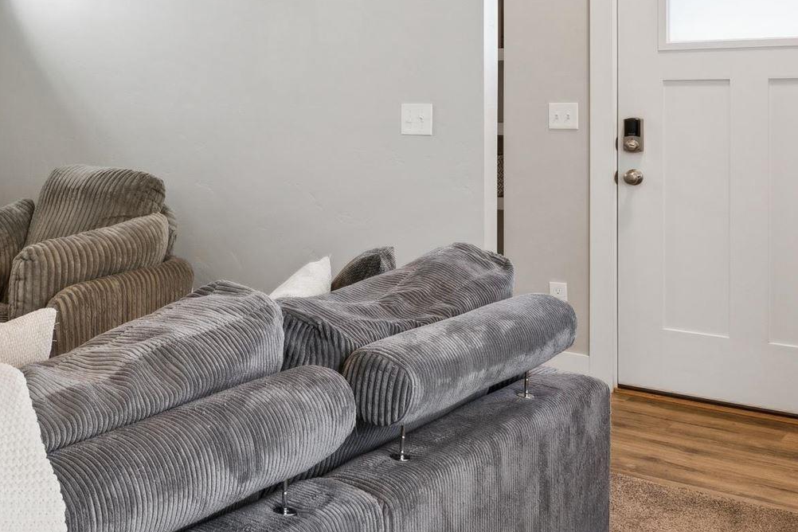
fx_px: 1047
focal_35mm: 47
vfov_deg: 27.9
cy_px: 109
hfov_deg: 37.0
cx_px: -16
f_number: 13
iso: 400
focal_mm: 15.4
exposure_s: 1/5
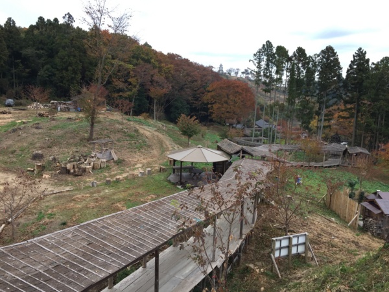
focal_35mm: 29
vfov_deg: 48.2
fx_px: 326
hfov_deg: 61.7
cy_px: 146
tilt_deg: -11.0
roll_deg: +0.2
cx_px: 194
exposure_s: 1/120
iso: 50
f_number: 2.2
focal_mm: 4.15
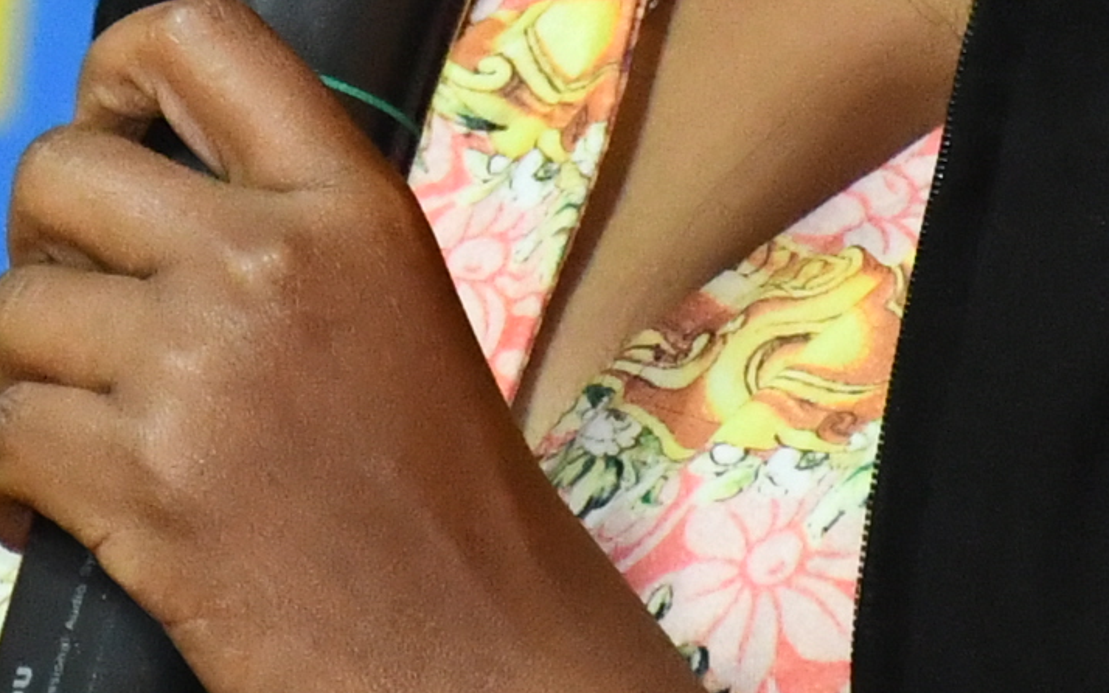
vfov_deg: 1.4
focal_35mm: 936
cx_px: 61
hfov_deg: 2.2
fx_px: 28285
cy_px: -825
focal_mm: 105
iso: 3200
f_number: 5.6
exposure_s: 1/80
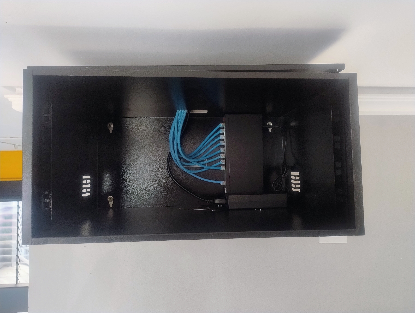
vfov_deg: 56.9
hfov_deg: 71.5
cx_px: 208
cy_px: 156
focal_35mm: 24
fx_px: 288
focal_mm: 5.56
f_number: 1.8
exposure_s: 1/120
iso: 441
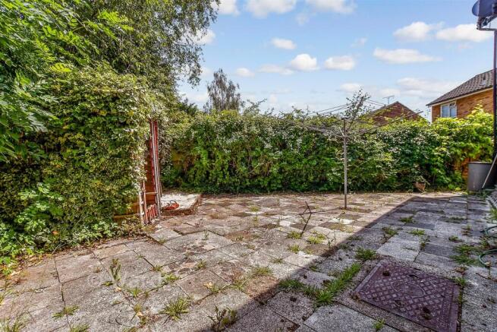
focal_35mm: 25
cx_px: 248
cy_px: 166
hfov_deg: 71.5
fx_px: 345
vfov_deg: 51.3
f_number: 8
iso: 160
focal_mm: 17
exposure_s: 1/250
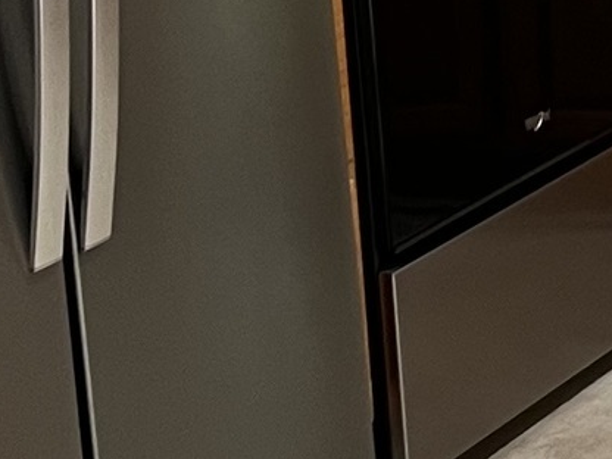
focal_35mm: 192
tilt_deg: -4.8
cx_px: 1040
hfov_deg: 9.8
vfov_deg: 7.4
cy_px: -455
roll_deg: +3.2
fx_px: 3394
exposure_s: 1/60
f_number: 1.6
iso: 125
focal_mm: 5.1
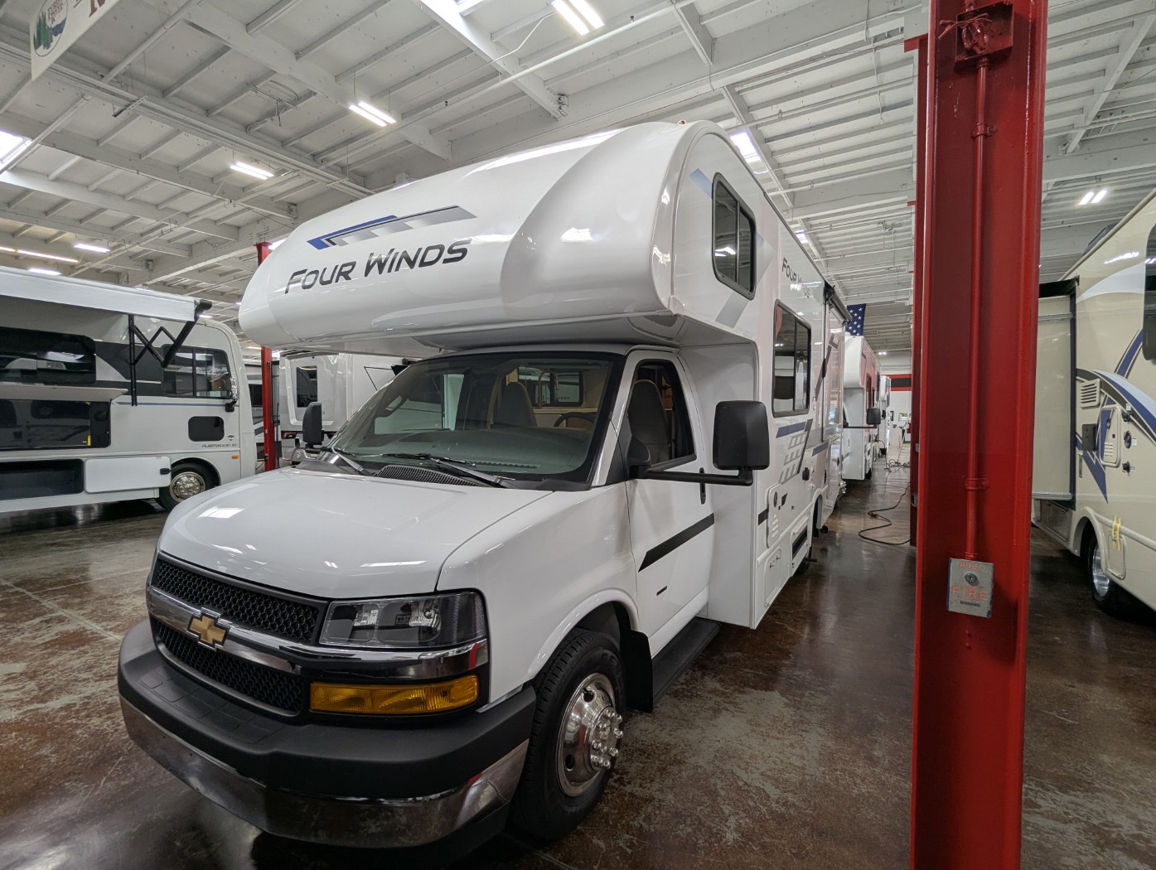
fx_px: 535
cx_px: 578
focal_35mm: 16
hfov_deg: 94.4
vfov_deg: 78.2
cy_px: 435
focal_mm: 2.35
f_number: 2.2
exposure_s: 1/77.2
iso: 43
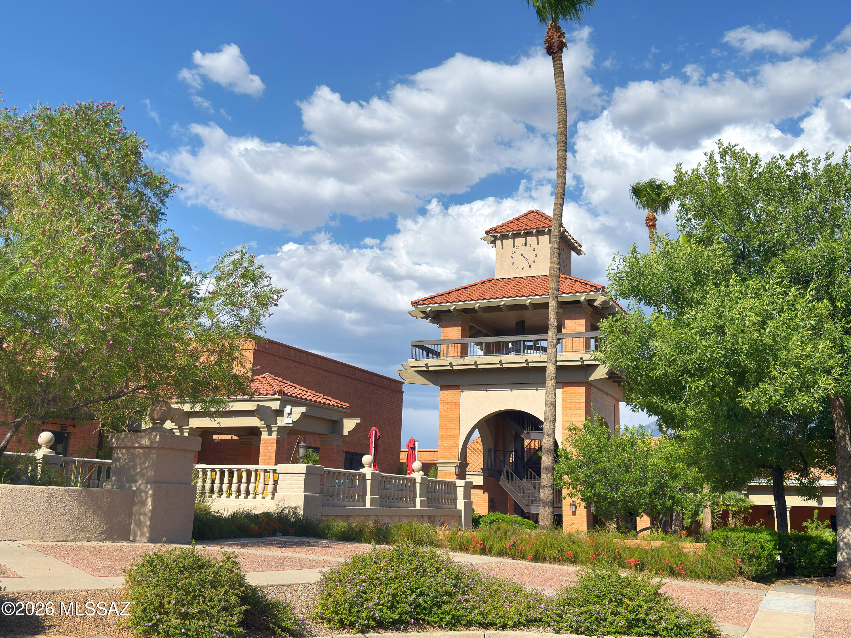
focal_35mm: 35
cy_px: 319
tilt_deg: +12.4
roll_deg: -2.3
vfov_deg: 40.7
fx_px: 860
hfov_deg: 52.6
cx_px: 426
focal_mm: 6.76
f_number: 1.78
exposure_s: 1/5882
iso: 64
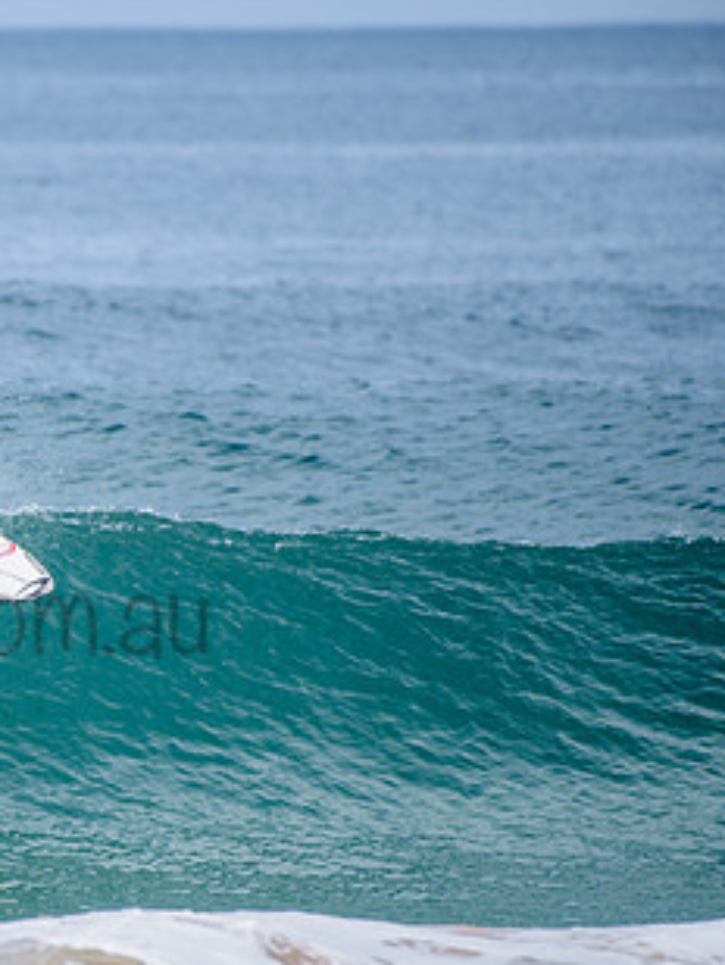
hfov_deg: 1.6
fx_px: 25171
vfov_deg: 2.2
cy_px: 582
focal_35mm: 902
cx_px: -122
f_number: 5.6
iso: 250
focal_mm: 500
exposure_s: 1/2000
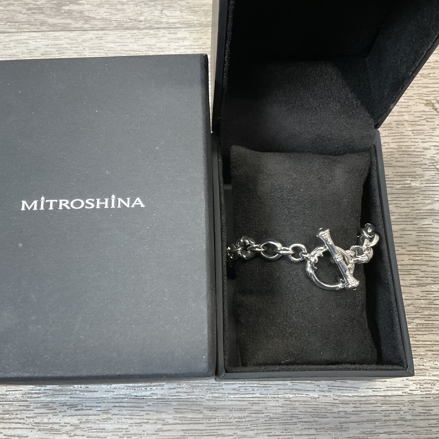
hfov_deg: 47.2
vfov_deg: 47.2
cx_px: 201
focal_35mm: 35
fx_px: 502
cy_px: 218
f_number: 1.8
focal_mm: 3
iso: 64
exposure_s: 1/50
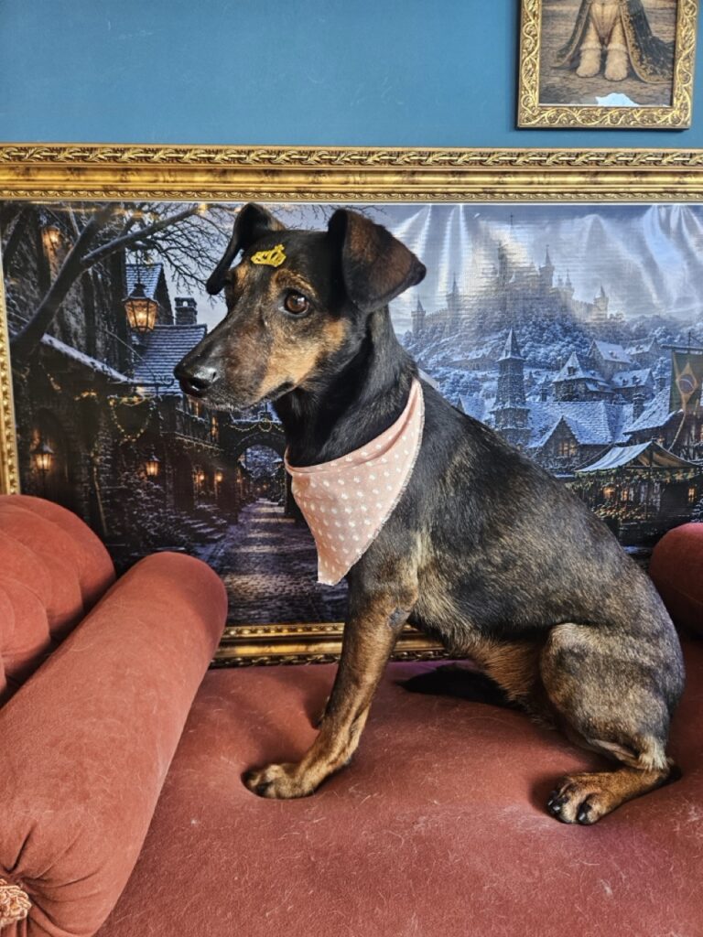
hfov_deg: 58.9
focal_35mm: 23
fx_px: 623
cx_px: 352
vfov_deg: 73.9
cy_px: 468
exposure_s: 1/120
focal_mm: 5.4
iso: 200
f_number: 1.8
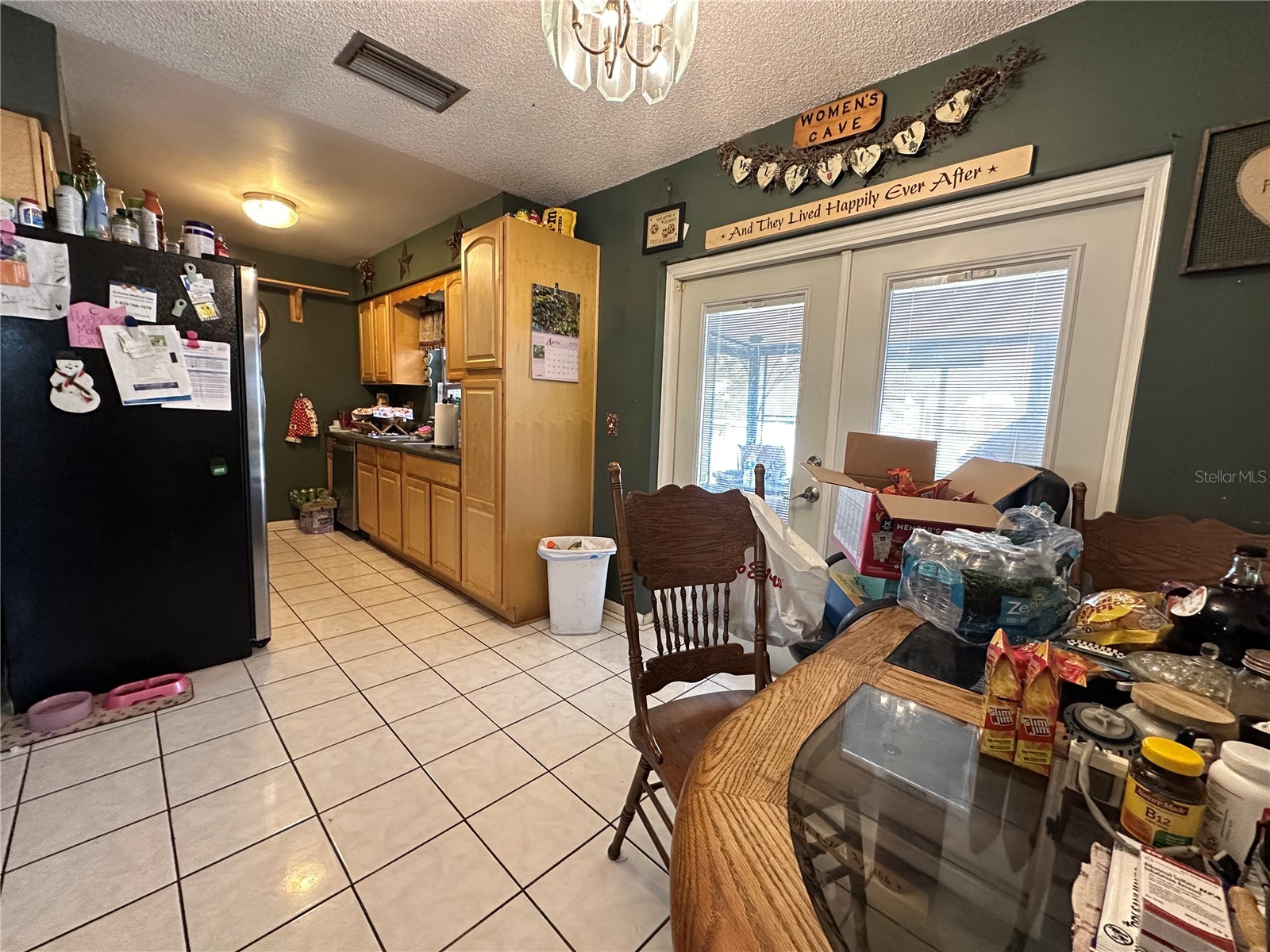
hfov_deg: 102.1
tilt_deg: -7.4
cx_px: 635
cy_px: 476
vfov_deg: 85.7
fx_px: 514
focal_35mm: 14
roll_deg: -2.5
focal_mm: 2.22
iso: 640
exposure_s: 1/60
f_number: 2.2
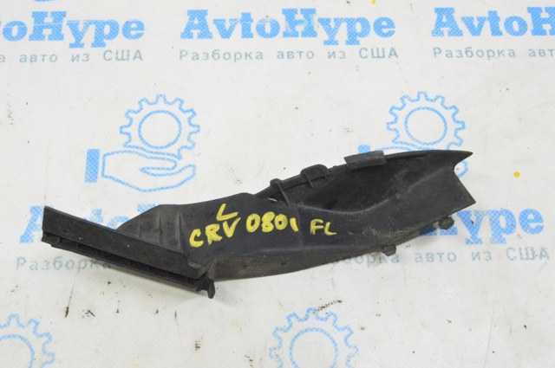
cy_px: 184
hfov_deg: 43.7
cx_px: 278
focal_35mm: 45
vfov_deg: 29.8
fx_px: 693
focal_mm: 30
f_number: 20
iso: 6400
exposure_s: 1/15
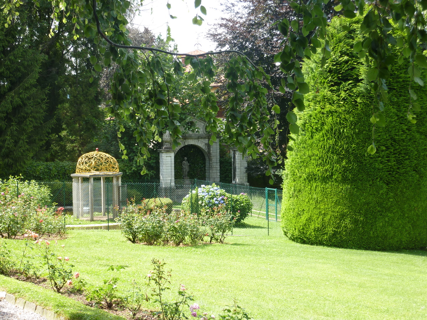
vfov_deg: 28.0
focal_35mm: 52
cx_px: 214
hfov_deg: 36.8
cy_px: 160
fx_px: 641
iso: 80
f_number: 3.8
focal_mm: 8.5
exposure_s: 1/125
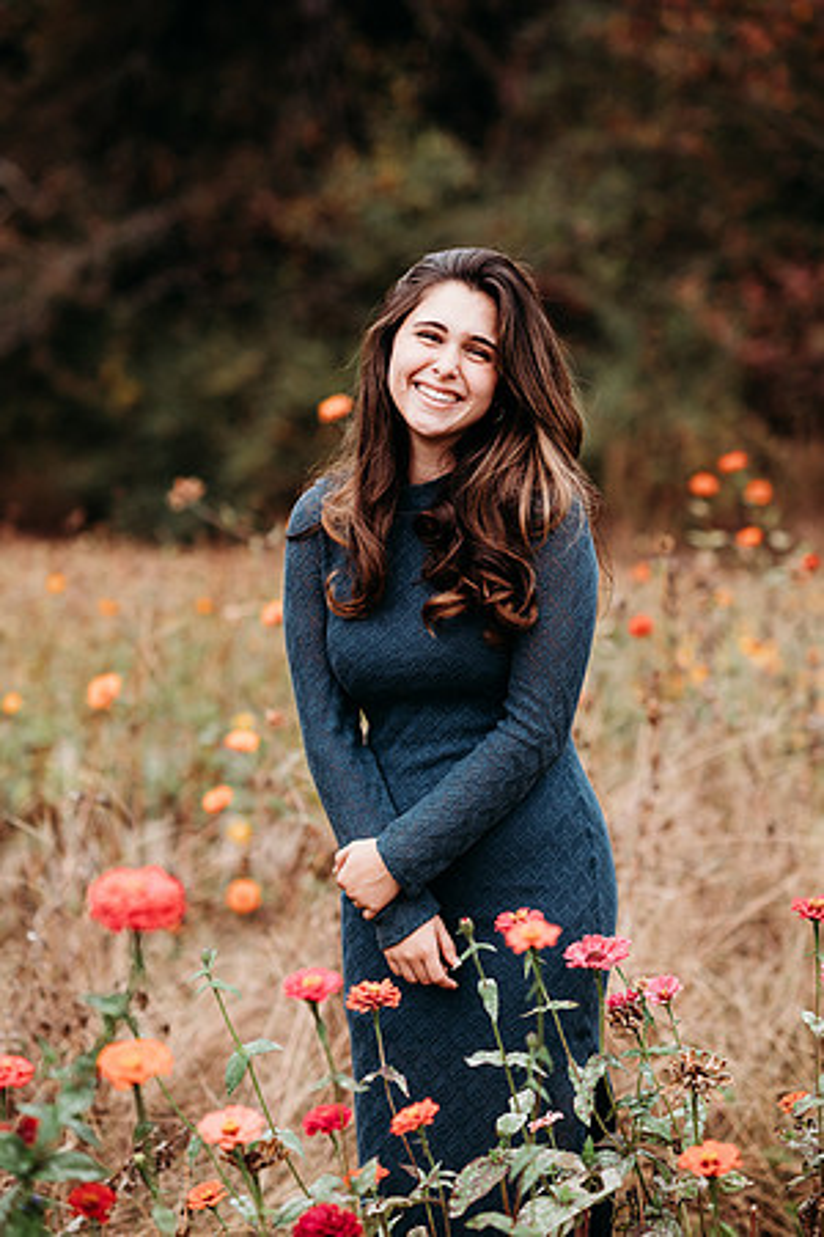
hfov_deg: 16.1
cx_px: 412
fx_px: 2918
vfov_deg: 23.9
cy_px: 618
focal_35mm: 85
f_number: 2.2
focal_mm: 85
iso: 100
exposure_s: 1/500
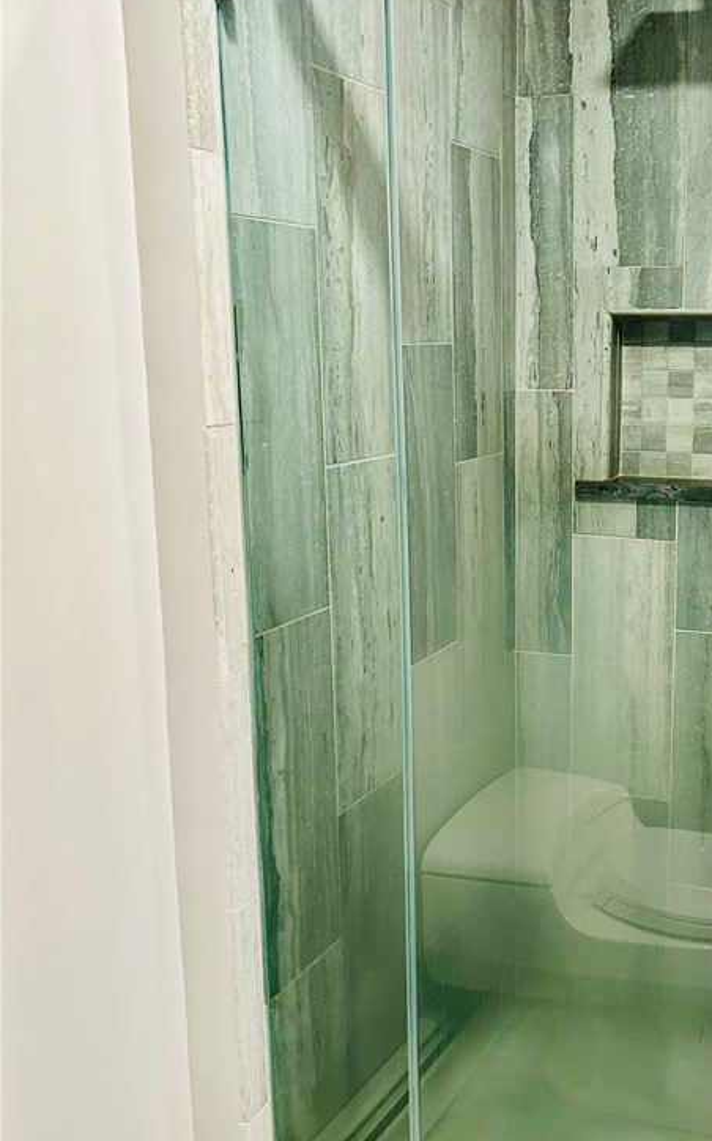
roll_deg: -0.5
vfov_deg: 50.4
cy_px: 589
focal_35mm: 39
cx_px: 603
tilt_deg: -13.1
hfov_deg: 31.6
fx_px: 1212
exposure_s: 1/60
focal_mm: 5.7
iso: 160
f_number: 1.5
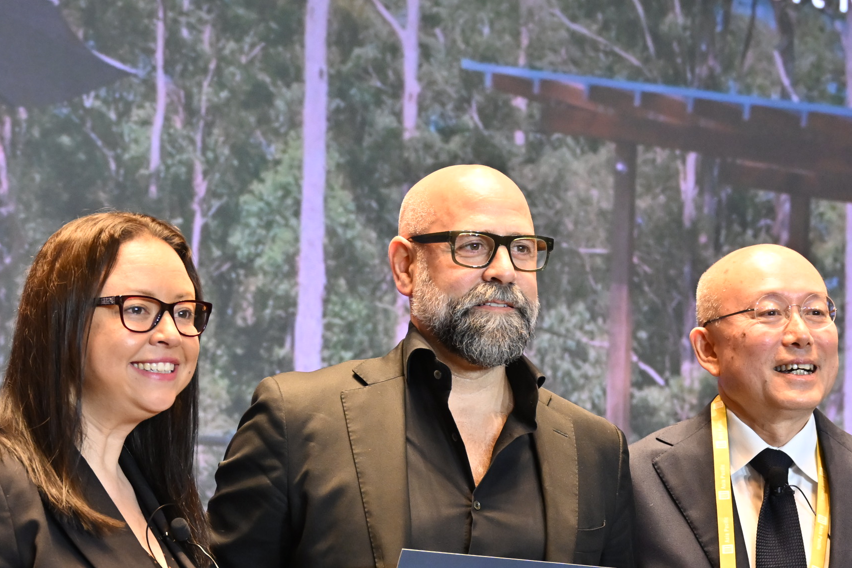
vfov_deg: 11.3
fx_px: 2863
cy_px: 444
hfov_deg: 16.9
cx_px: 517
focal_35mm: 121
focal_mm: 50
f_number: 3.5
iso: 1600
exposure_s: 1/160
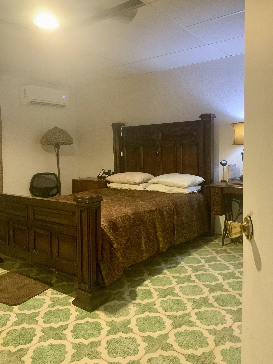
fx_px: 305
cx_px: 136
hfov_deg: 48.2
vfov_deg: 61.7
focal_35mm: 29
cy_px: 182
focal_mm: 3
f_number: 1.8
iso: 250
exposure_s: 1/40
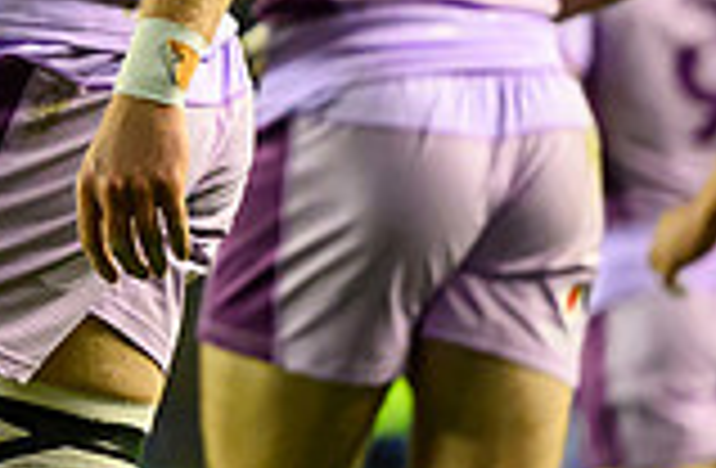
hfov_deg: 2.1
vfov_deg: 1.4
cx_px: -146
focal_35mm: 969
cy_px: -302
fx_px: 19160
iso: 5000
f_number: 2.8
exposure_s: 1/1000
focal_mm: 190
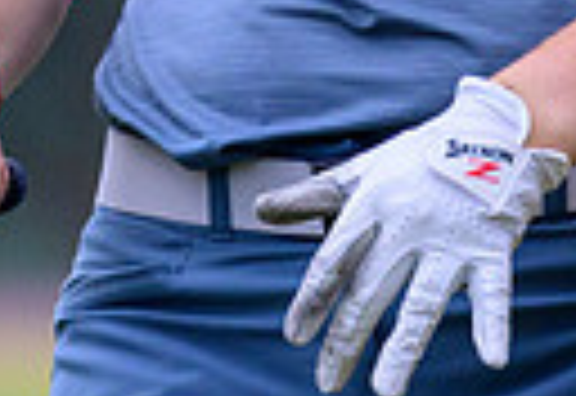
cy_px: -617
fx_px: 34538
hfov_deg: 1.0
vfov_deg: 0.7
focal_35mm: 2138
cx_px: 241
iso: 1600
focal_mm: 400
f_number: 5.6
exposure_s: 1/2500
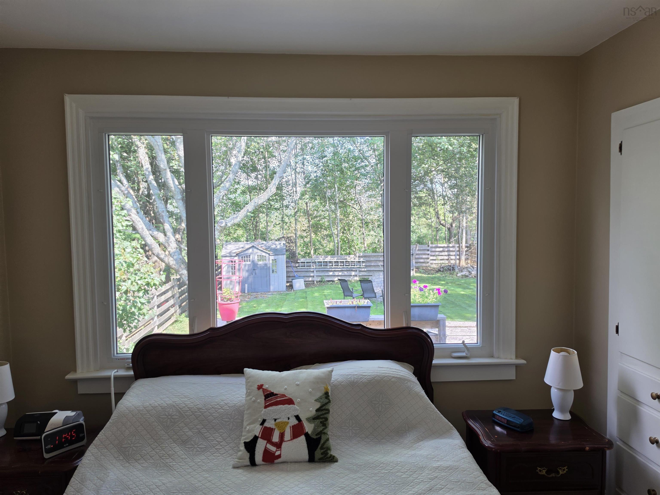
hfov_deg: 73.9
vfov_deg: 58.9
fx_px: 439
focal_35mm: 23
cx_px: 330
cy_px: 248
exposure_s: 1/180
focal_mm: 6.5
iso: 32
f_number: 1.4
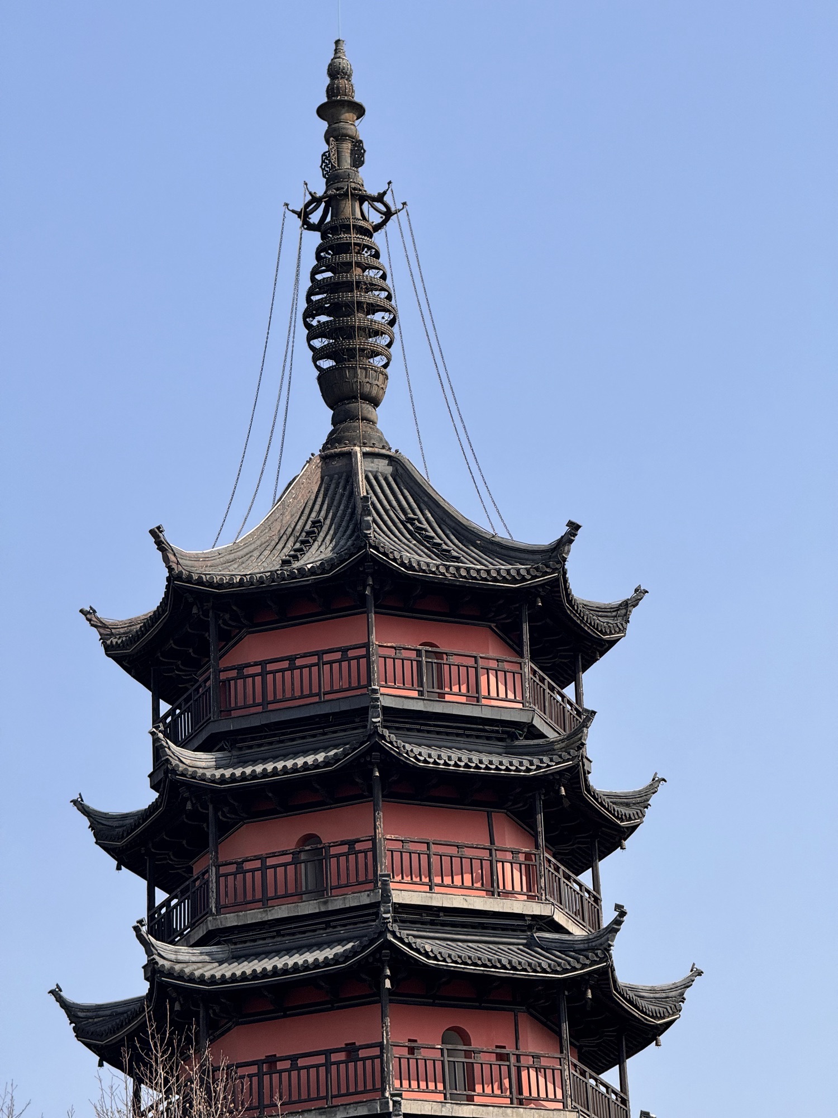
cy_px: 559
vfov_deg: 16.4
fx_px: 3873
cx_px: 419
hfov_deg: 12.3
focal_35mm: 120
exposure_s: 1/1513
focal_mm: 15.66
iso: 50
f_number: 2.8
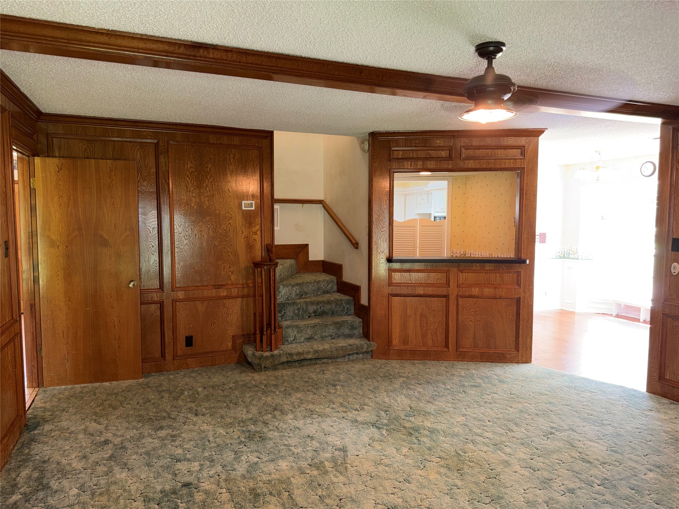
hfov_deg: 71.6
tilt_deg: -4.5
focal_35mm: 24
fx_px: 471
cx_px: 340
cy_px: 254
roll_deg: +0.4
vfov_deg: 56.8
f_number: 1.78
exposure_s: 1/15
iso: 80
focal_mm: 6.76
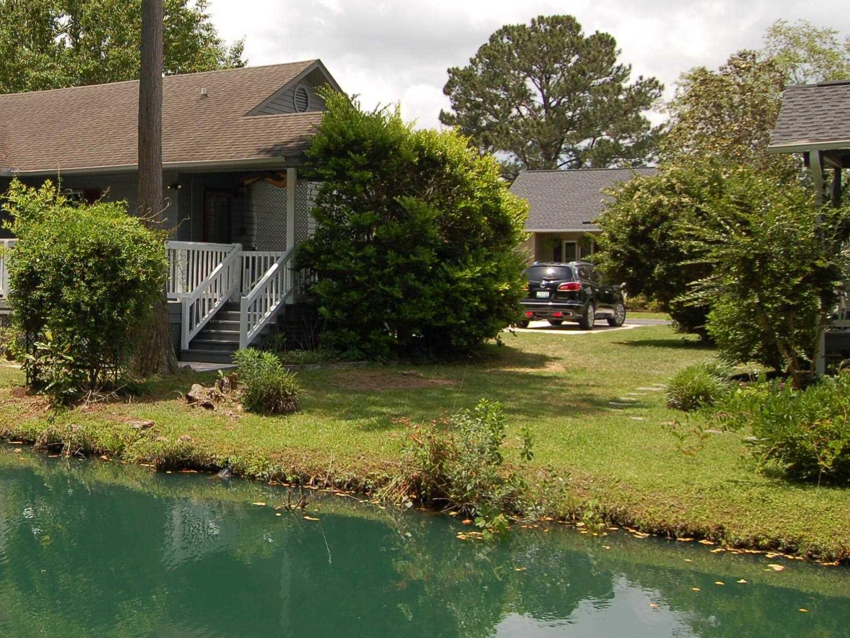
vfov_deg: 13.9
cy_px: 206
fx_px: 2603
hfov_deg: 18.3
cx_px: 110
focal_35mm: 106
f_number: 8
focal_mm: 40
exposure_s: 1/500
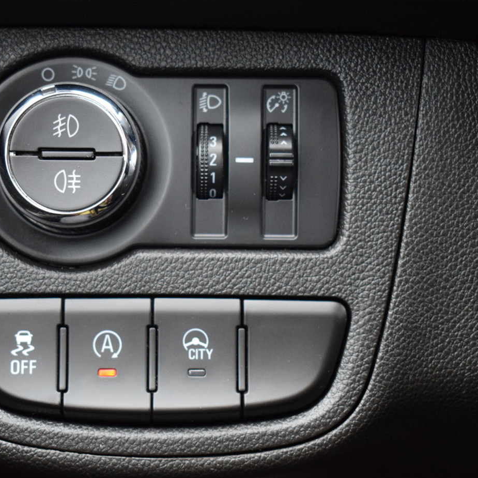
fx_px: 1265
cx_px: 156
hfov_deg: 21.3
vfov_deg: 21.4
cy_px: 238
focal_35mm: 81
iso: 1600
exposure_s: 1/60
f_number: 5
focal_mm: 42
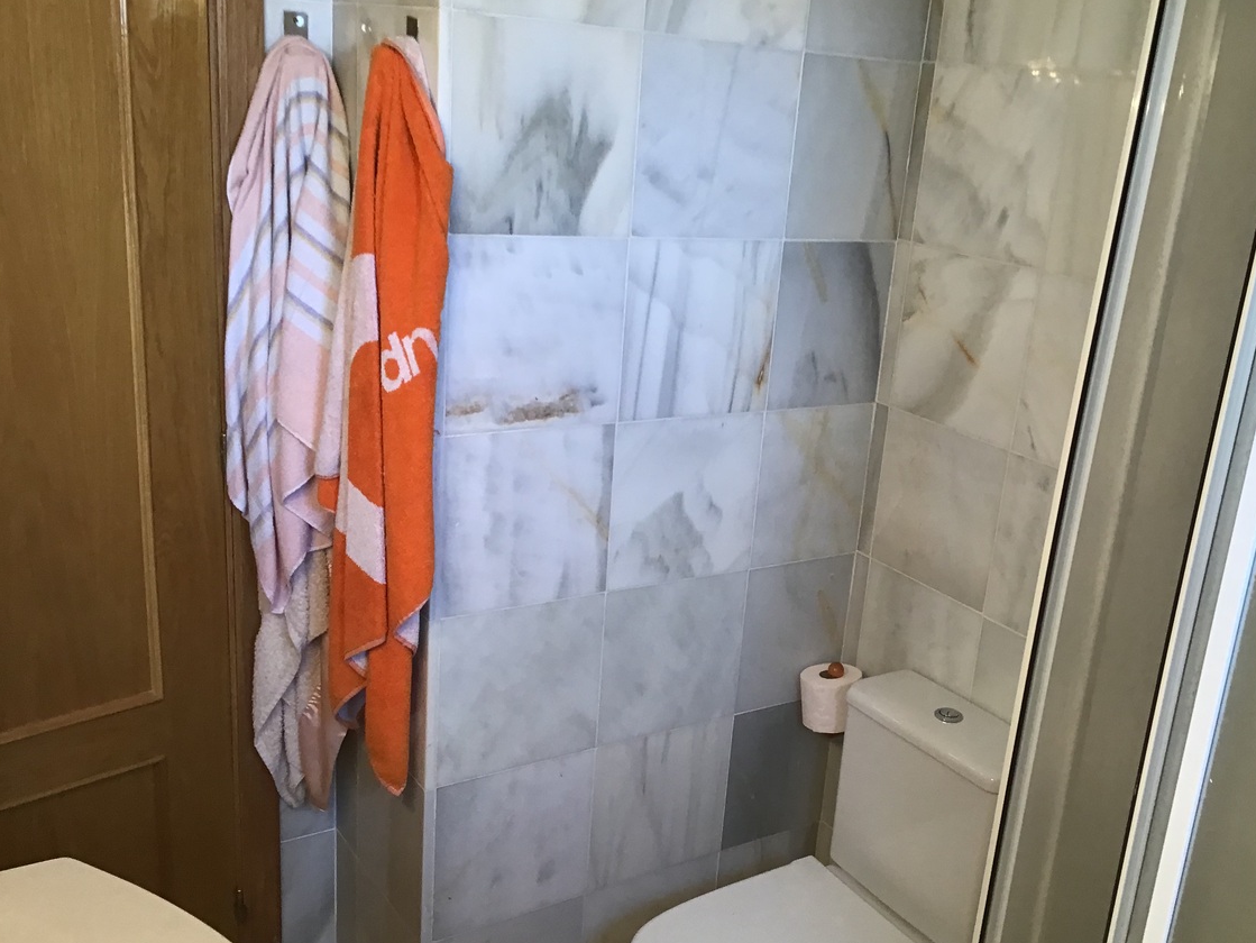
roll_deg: -4.4
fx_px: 1307
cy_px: 510
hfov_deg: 51.1
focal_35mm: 36
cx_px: 726
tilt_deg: -18.3
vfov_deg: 39.6
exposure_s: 1/33
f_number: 2.4
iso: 80
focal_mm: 3.3
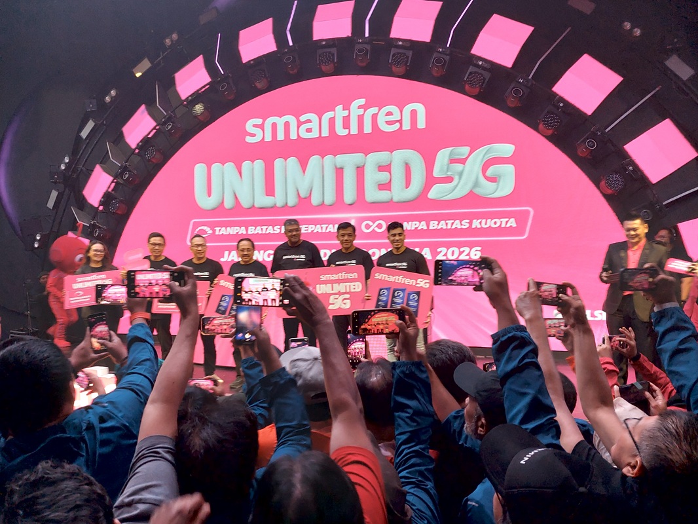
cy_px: 262
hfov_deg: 71.6
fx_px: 484
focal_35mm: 24
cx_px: 349
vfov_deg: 56.8
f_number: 1.8
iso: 200
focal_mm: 5.23
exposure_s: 1/50
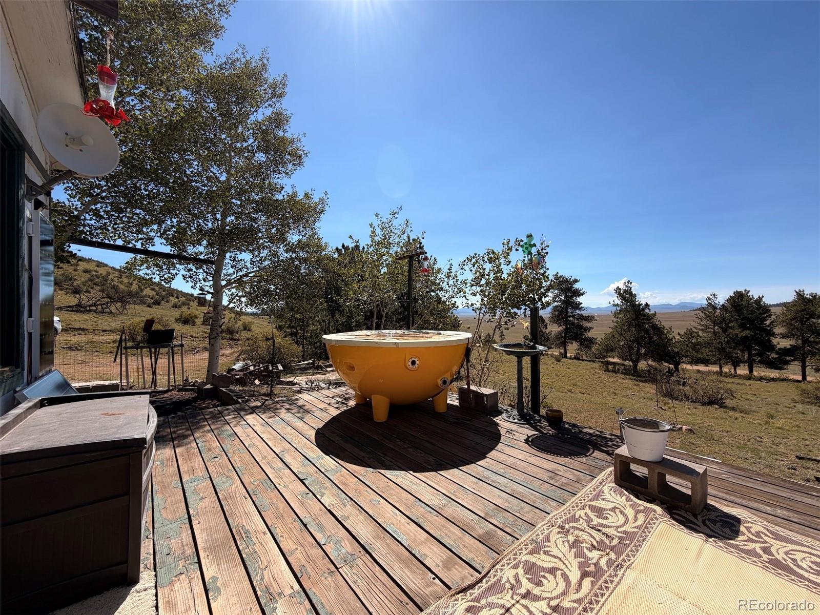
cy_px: 308
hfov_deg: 102.1
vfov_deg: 85.7
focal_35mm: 14
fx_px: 332
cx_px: 410
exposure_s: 1/1001
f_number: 2.2
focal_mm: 2.22
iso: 20
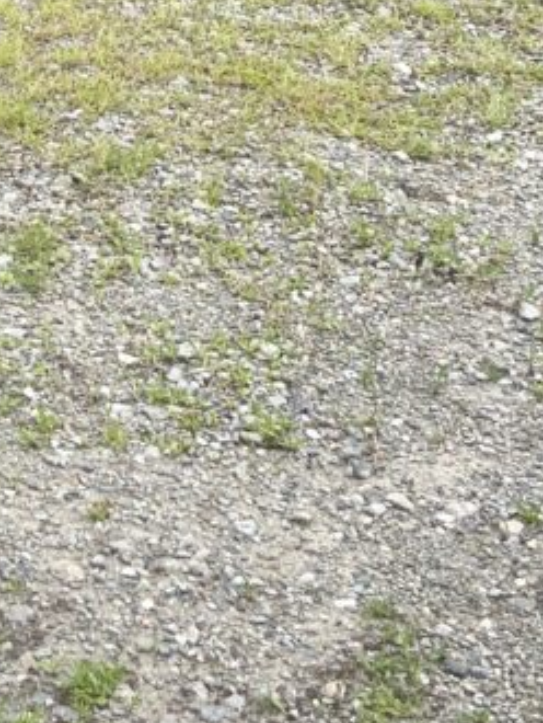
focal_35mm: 93
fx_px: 1943
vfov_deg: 18.9
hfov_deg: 15.4
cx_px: -70
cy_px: -320
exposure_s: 1/381
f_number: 1.9
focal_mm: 2.69
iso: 25
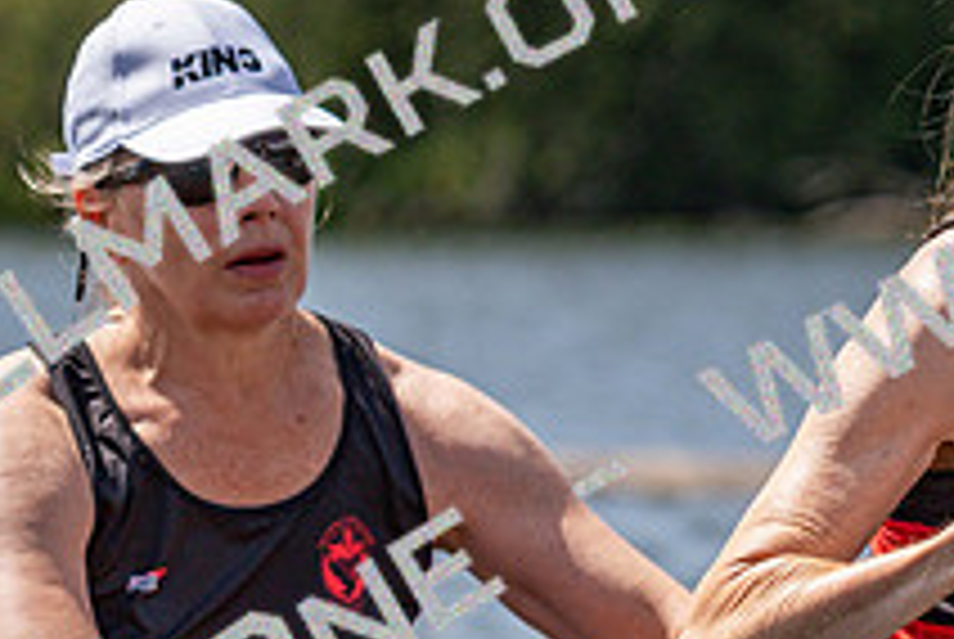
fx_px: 17461
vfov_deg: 2.1
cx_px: 1256
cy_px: 457
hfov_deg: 3.1
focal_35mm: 658
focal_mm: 241
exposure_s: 1/2000
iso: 320
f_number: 5.6
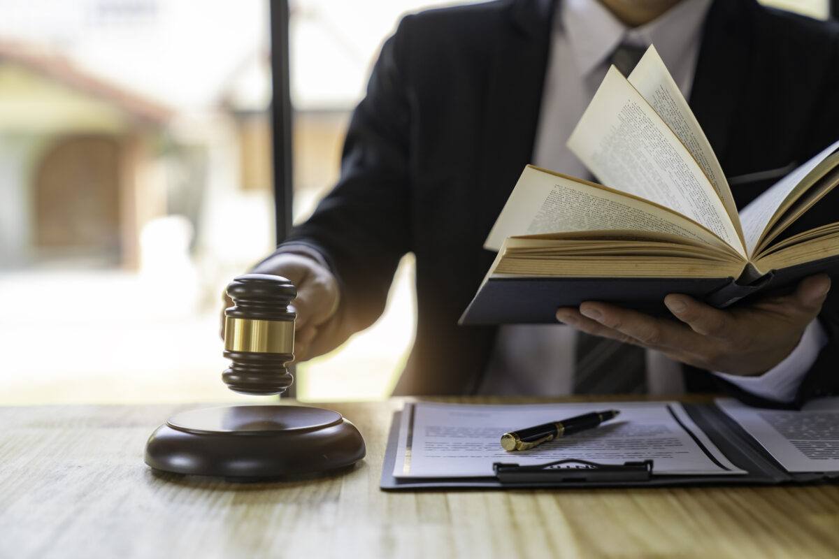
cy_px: 280
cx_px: 420
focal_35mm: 70
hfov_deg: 28.8
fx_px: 1631
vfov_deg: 19.5
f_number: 2.8
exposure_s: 1/160
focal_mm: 70
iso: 250
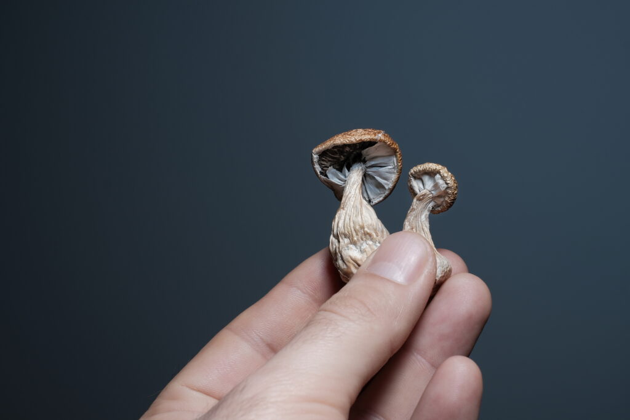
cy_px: 210
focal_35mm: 53
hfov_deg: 37.5
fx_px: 928
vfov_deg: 25.5
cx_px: 315
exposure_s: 1/125
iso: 160
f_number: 11
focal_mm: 35
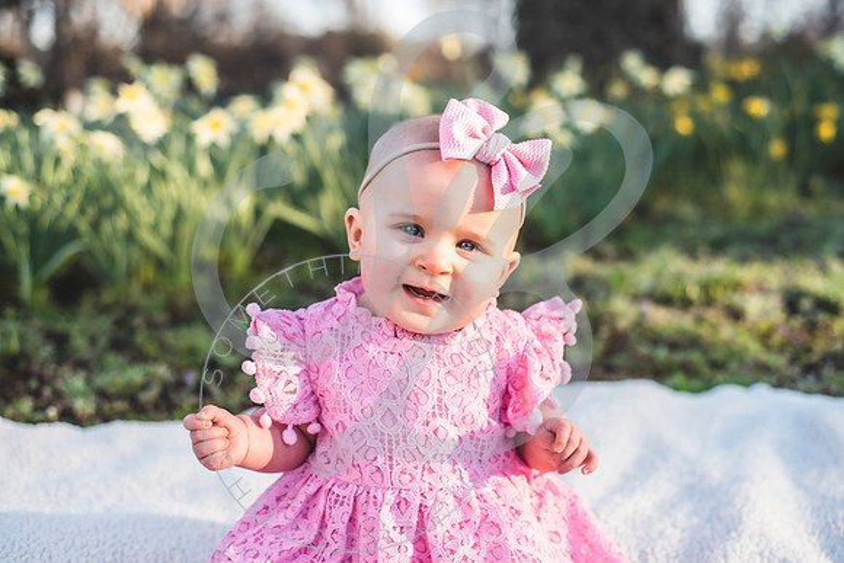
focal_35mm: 50
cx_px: 422
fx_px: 1172
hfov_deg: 39.6
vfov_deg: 27.0
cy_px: 282
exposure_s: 1/200
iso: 100
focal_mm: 50
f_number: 2.8
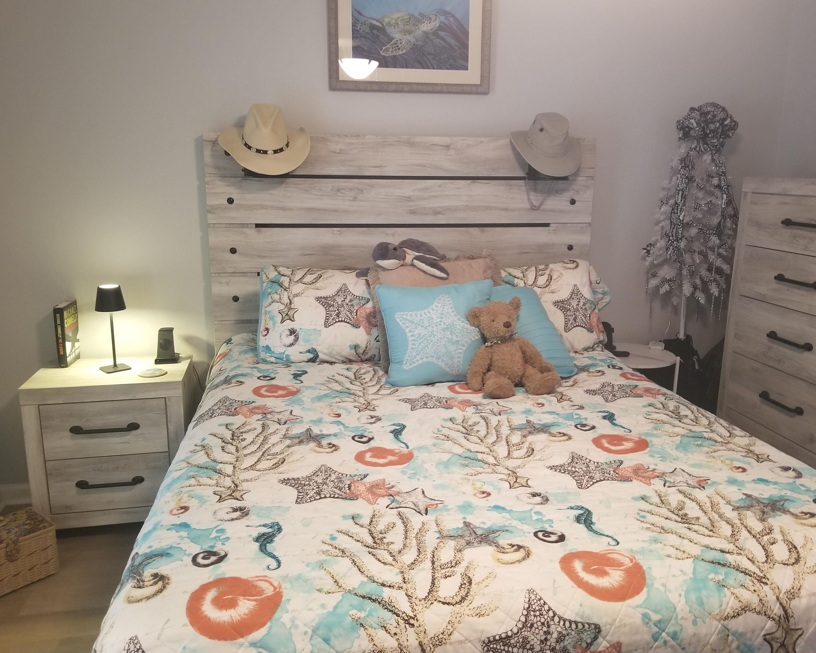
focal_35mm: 28
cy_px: 324
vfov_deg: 51.5
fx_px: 676
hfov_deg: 62.2
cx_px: 436
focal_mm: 4.25
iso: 200
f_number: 1.7
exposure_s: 1/15
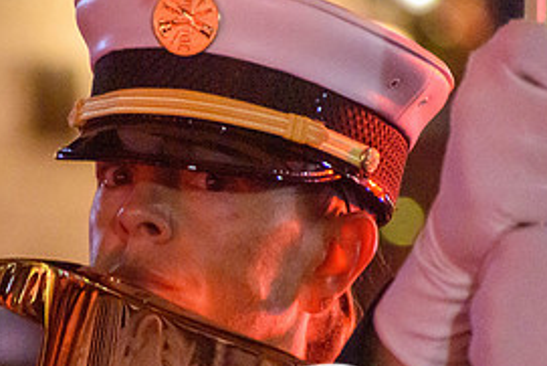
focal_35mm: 962
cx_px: 93
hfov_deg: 2.1
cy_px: 286
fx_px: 14624
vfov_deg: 1.4
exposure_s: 1/100
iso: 12800
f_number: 6.3
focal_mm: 300
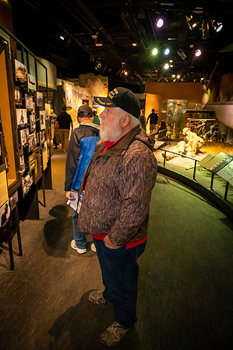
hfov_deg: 53.0
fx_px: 234
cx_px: 116
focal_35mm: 24
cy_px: 175
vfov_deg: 73.8
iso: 12800
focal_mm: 24
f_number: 5.6
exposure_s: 1/50
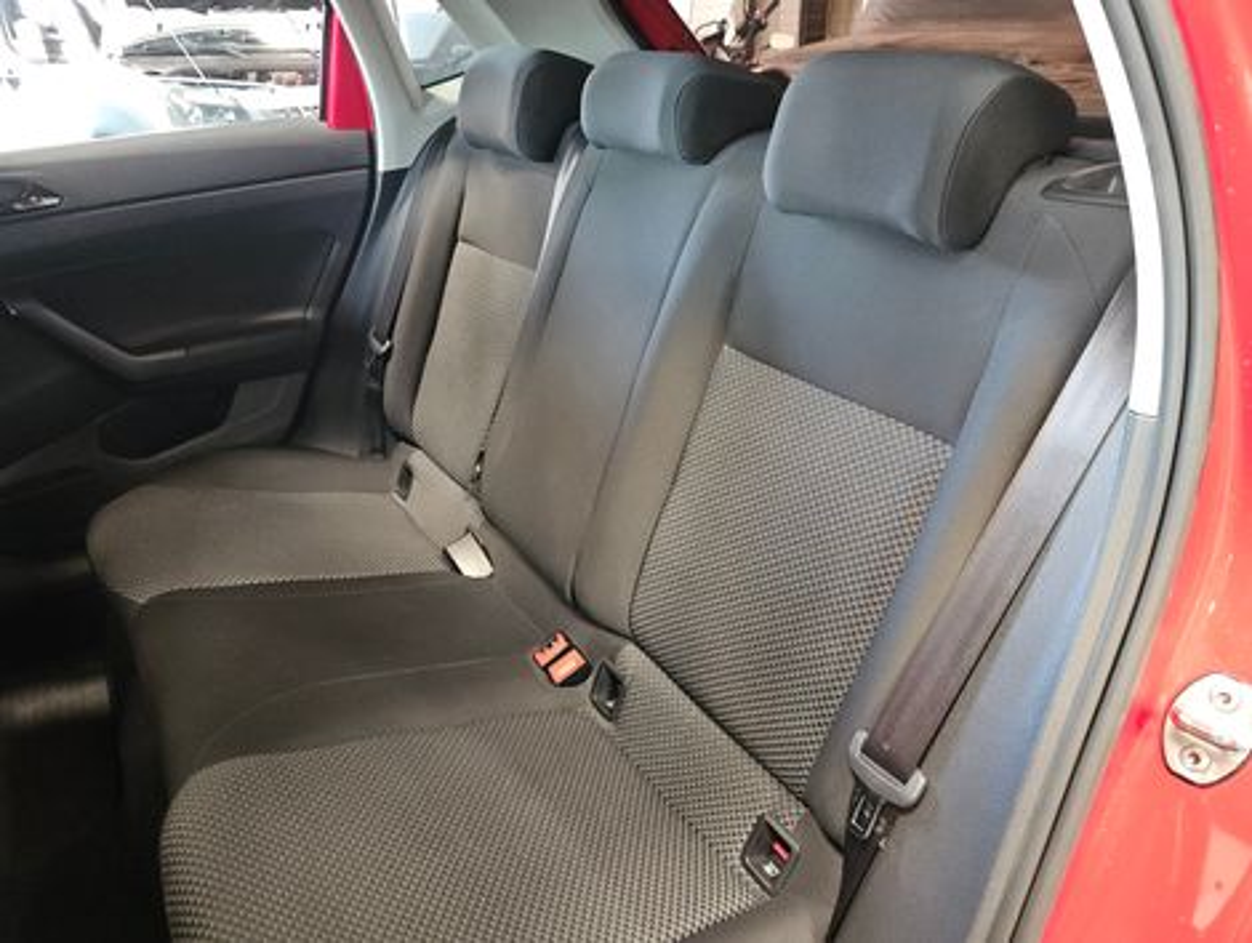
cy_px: 472
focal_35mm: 23
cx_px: 626
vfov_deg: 59.0
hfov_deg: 73.8
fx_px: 833
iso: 640
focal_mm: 5.4
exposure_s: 1/40
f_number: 1.8
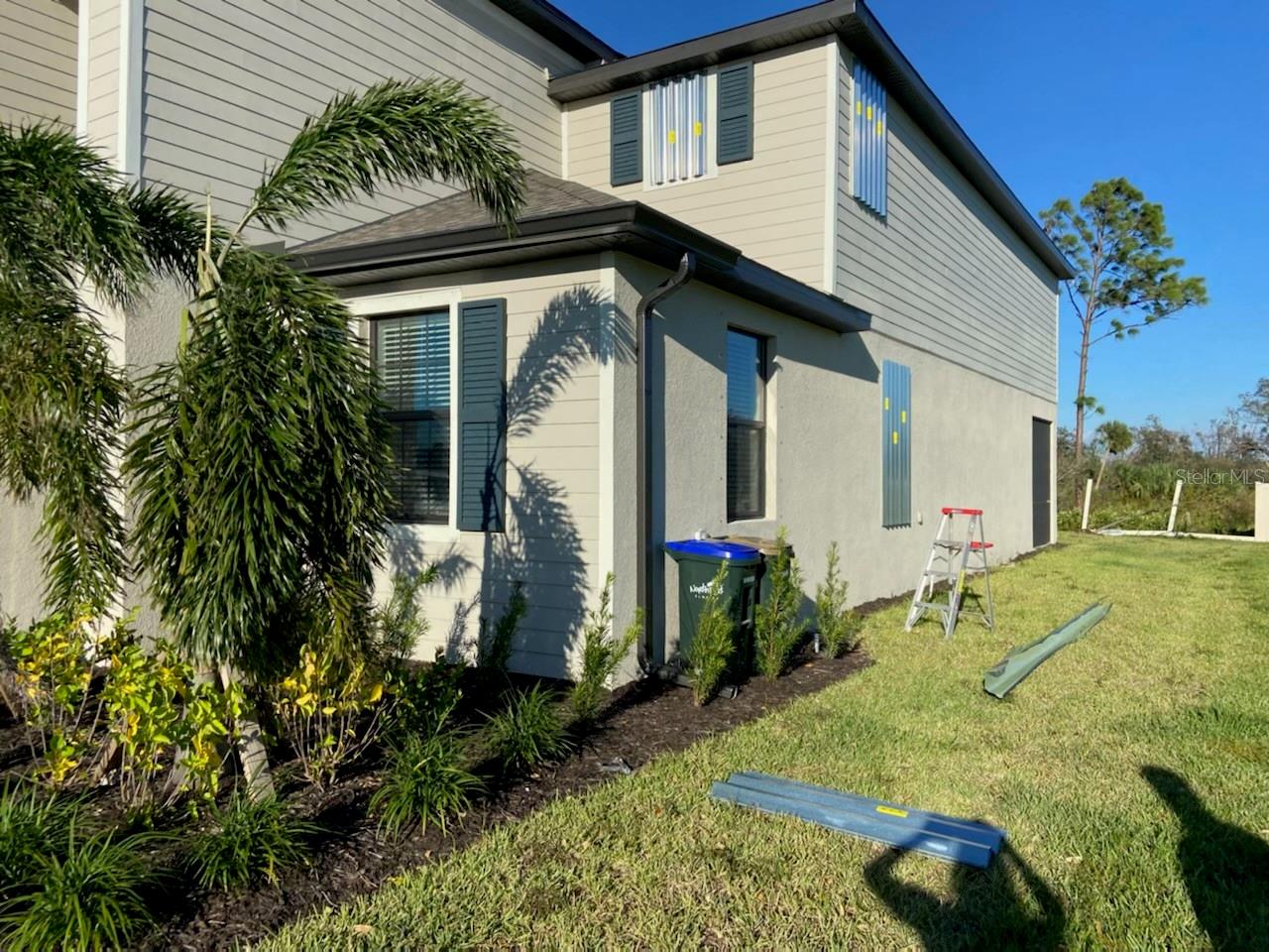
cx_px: 634
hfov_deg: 67.3
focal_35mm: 26
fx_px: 953
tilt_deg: +1.7
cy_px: 476
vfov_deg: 53.1
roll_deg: -0.6
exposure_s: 1/3610
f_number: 1.8
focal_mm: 4.25
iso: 32
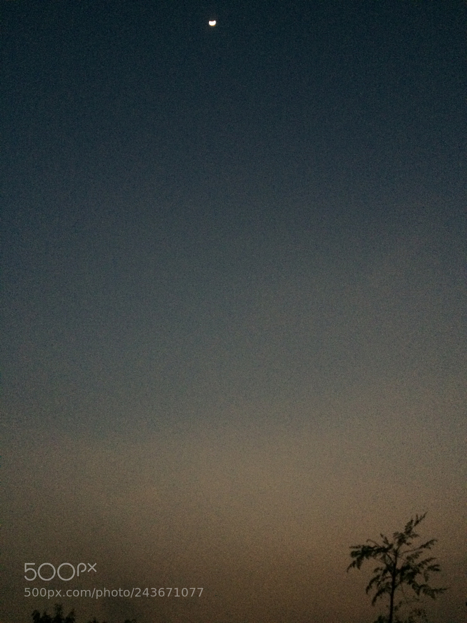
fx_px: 522
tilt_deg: +37.1
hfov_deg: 48.2
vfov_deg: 61.7
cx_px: 234
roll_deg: +2.4
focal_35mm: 29
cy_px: 312
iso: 320
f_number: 2.2
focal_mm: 4.15
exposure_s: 1/25
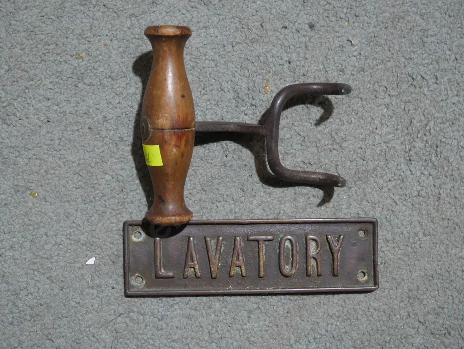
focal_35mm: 56
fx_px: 751
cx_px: 232
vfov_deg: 26.1
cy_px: 174
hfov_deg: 34.3
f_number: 5.3
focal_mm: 28
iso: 800
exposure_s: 1/60
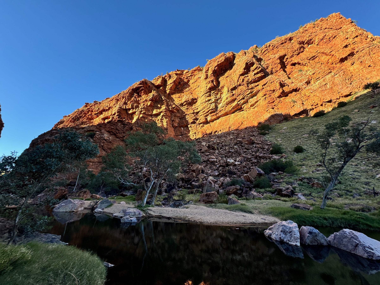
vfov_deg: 85.7
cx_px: 190
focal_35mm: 14
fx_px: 154
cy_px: 142
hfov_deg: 102.1
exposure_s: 1/311
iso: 40
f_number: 2.2
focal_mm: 2.22
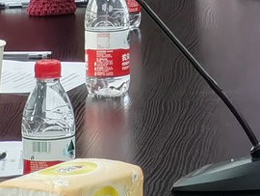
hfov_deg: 4.1
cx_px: 433
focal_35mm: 480
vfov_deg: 3.1
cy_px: -372
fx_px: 3608
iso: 125
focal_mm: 7.48
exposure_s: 1/100
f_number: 2.4
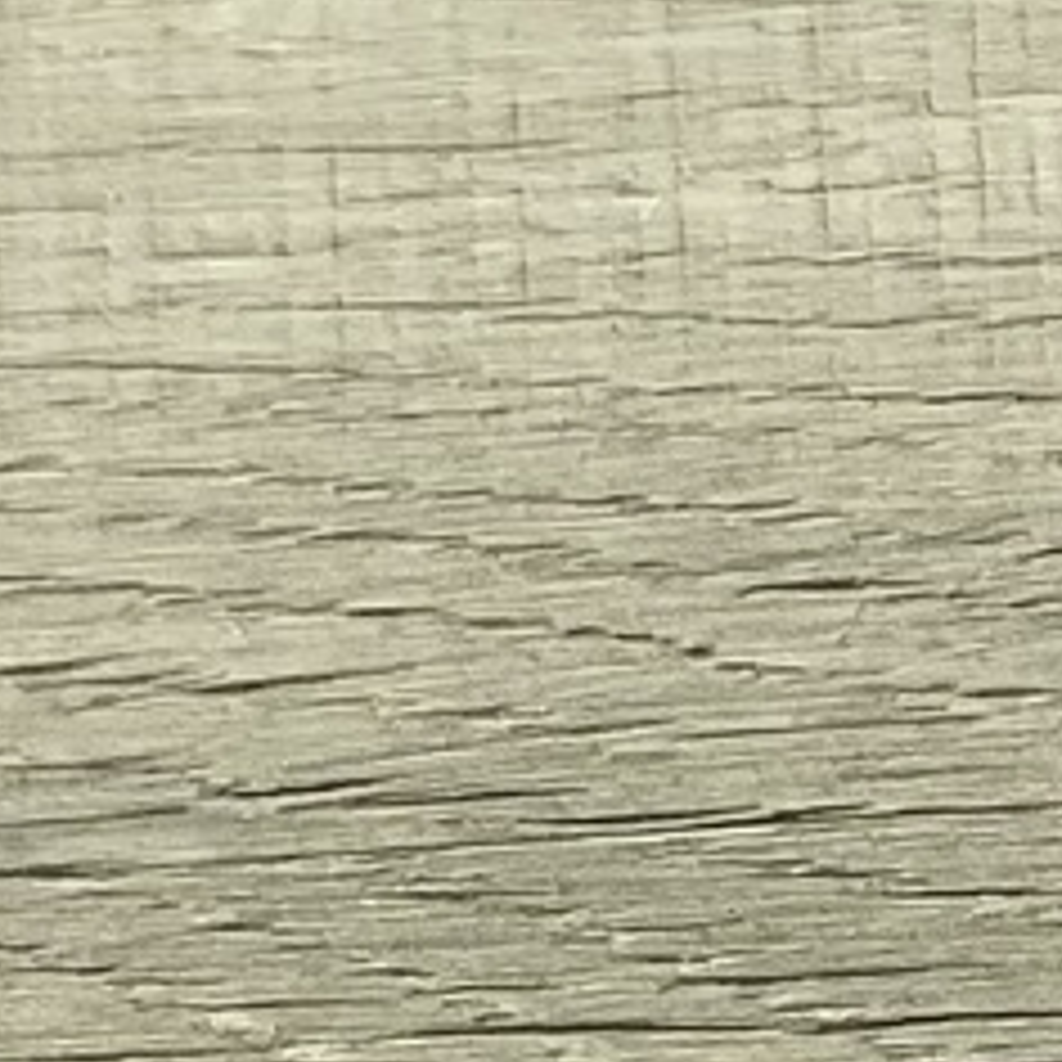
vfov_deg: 7.4
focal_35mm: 217
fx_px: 7532
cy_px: 2740
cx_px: 2295
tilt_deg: -82.8
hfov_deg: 7.6
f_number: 1.8
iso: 16
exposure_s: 1/1035
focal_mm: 3
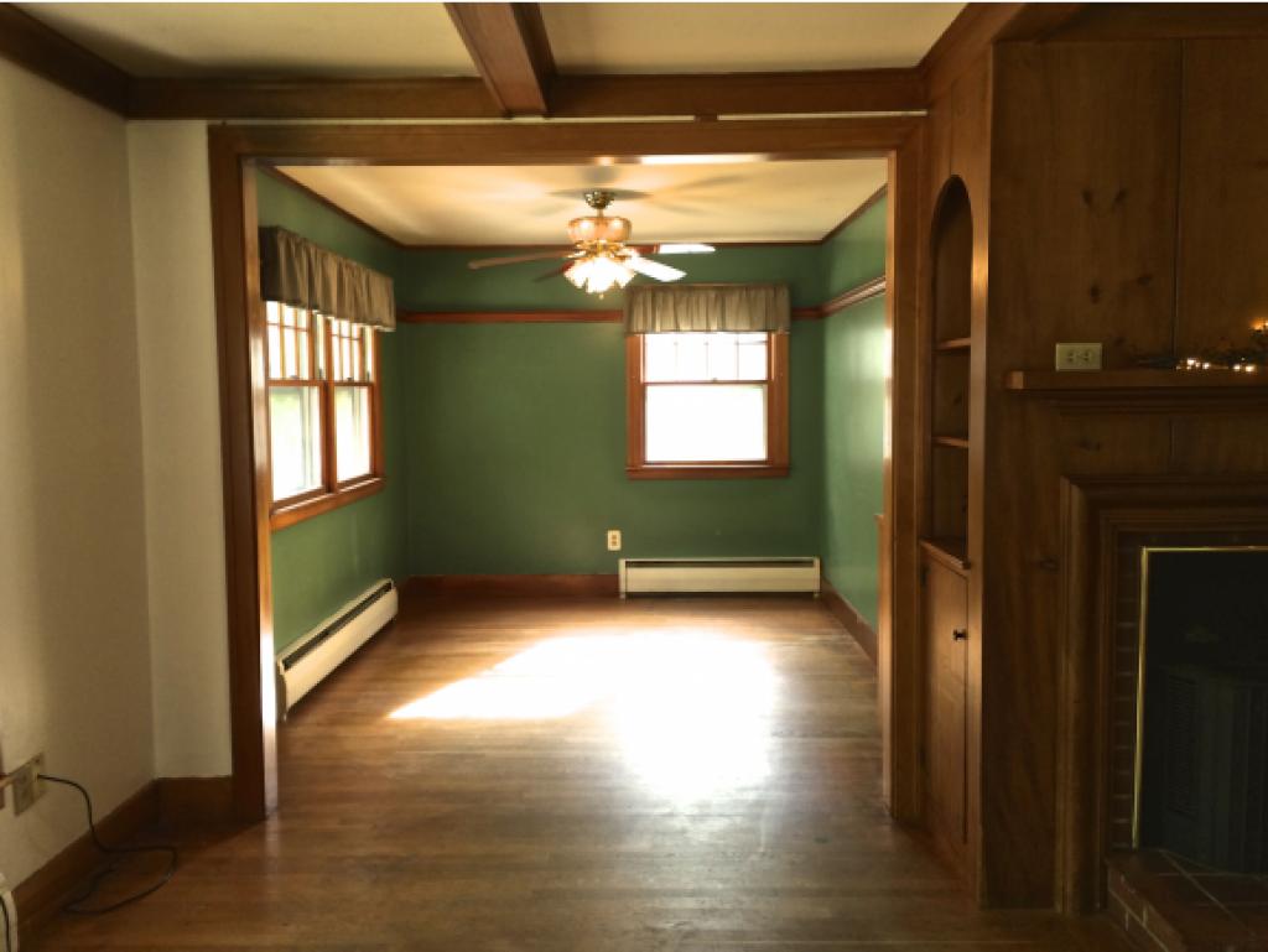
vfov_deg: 48.3
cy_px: 476
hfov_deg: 61.6
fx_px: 1063
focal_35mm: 29
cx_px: 634
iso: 64
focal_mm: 4.15
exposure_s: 1/30
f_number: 2.2
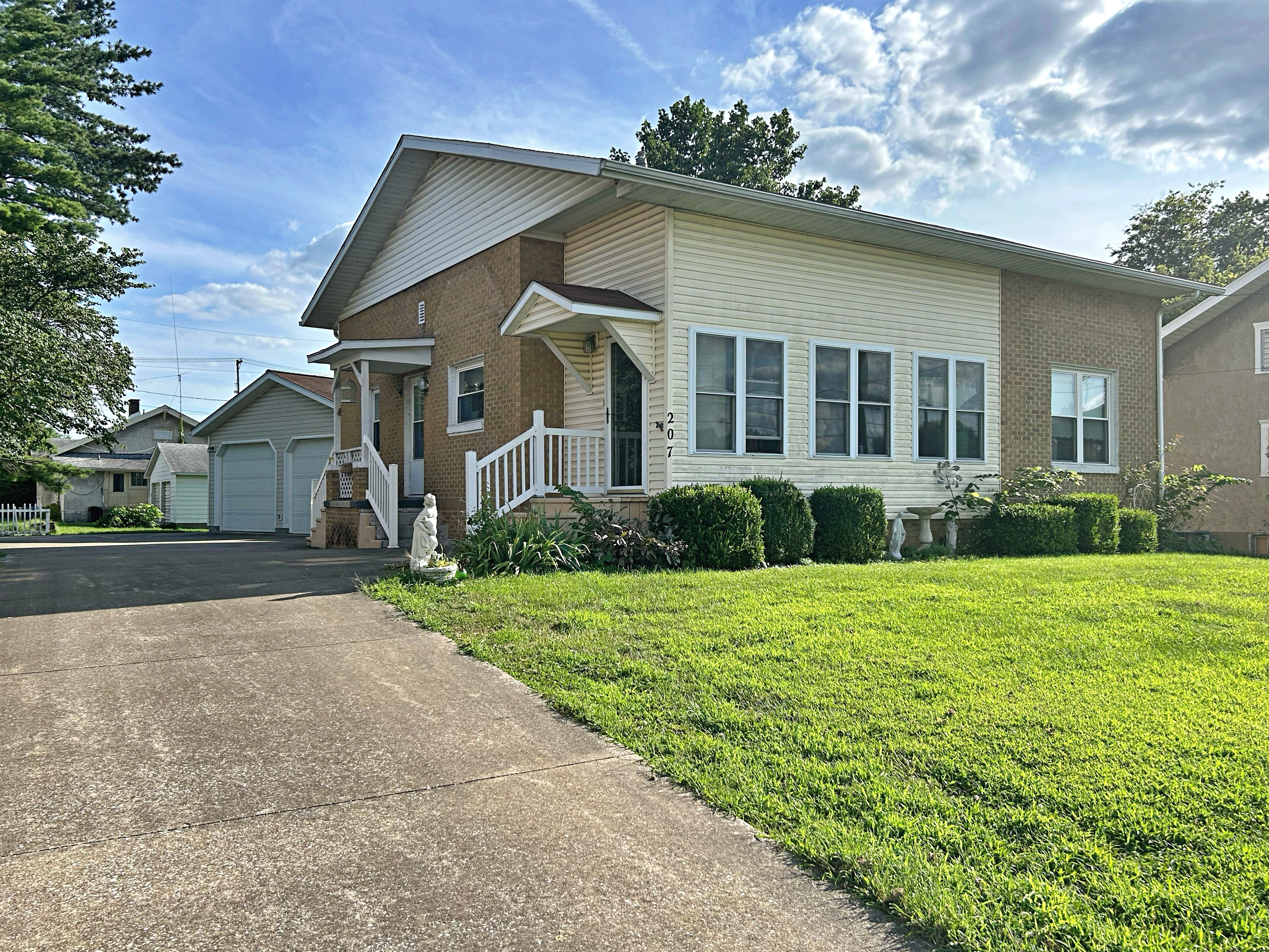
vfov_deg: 53.1
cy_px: 476
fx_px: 953
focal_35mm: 26
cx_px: 634
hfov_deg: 67.3
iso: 50
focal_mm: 5.7
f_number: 1.5
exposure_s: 1/3356
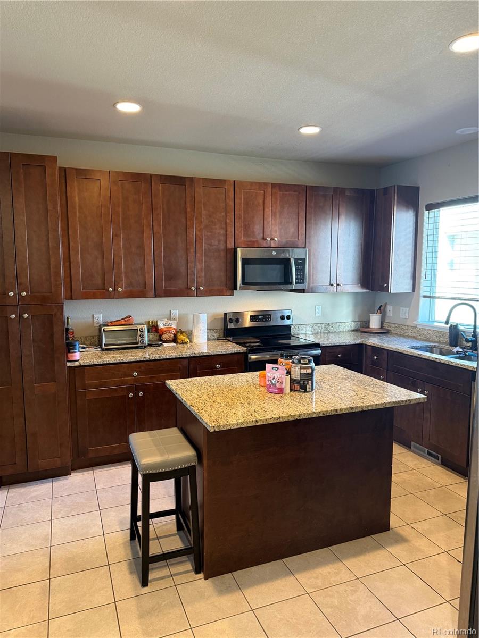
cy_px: 319
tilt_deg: -8.6
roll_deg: +0.4
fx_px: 443
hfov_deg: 56.8
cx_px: 240
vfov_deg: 71.6
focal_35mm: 24
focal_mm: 6.76
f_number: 1.78
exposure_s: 1/60
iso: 400
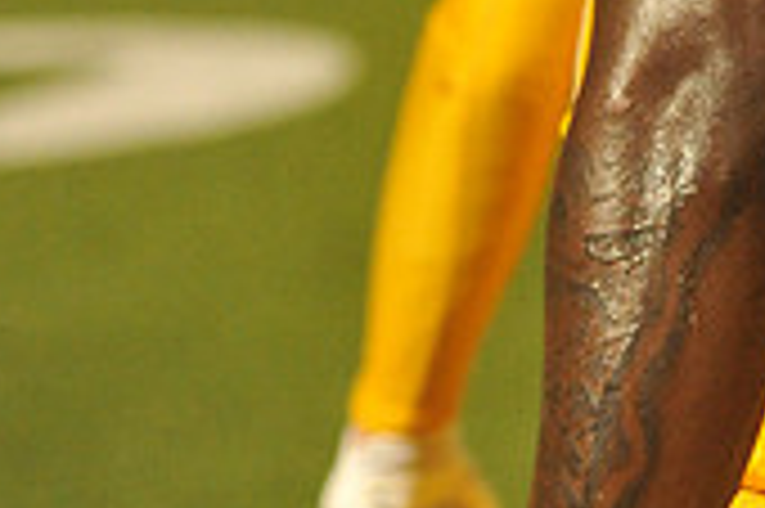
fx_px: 9065
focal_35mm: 427
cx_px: 796
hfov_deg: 4.8
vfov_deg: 3.2
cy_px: -733
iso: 6400
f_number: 5
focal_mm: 125
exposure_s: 1/250
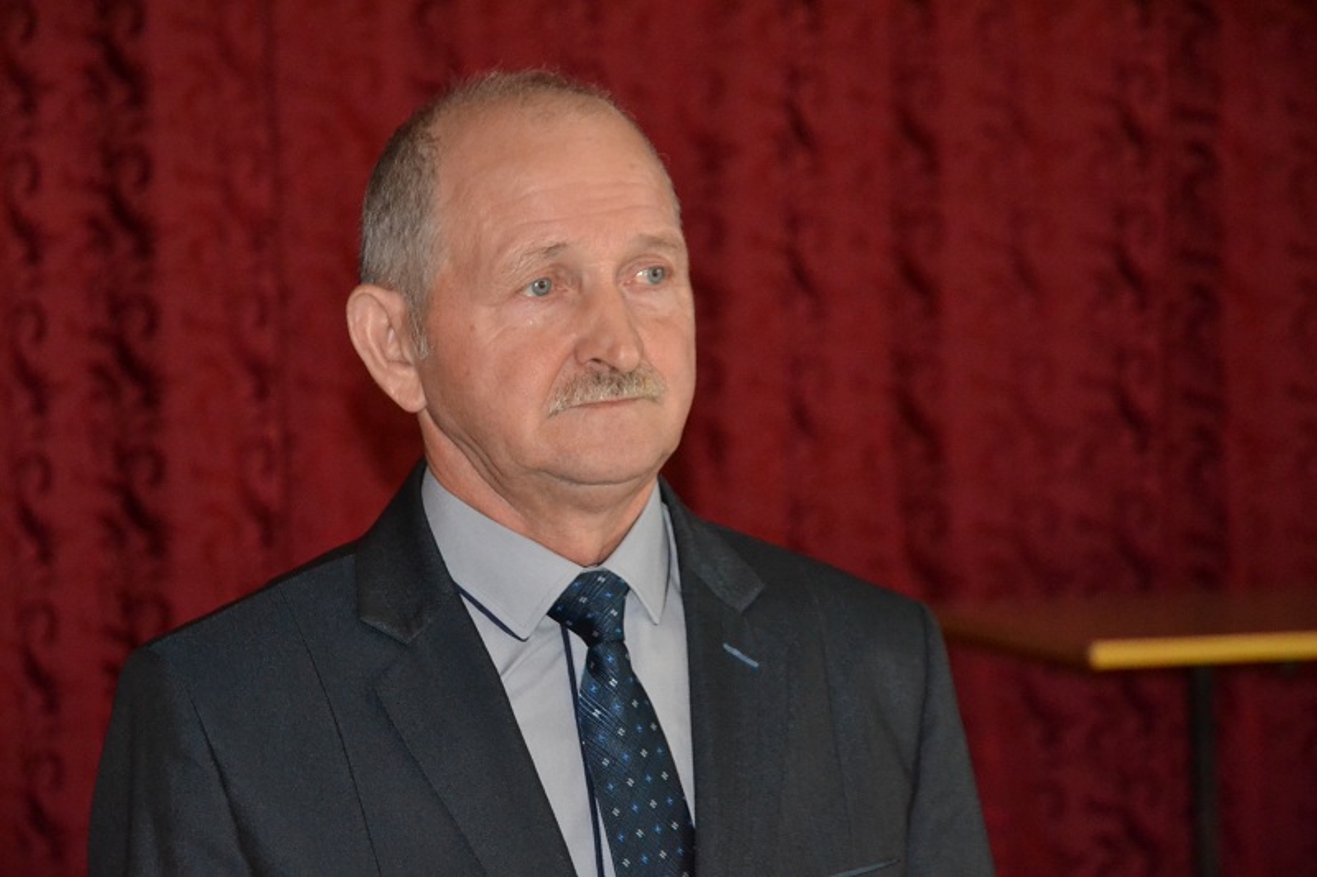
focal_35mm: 138
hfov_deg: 14.9
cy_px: 438
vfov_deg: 9.9
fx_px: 5047
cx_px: 658
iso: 3200
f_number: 5.6
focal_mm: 92
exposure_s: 1/60
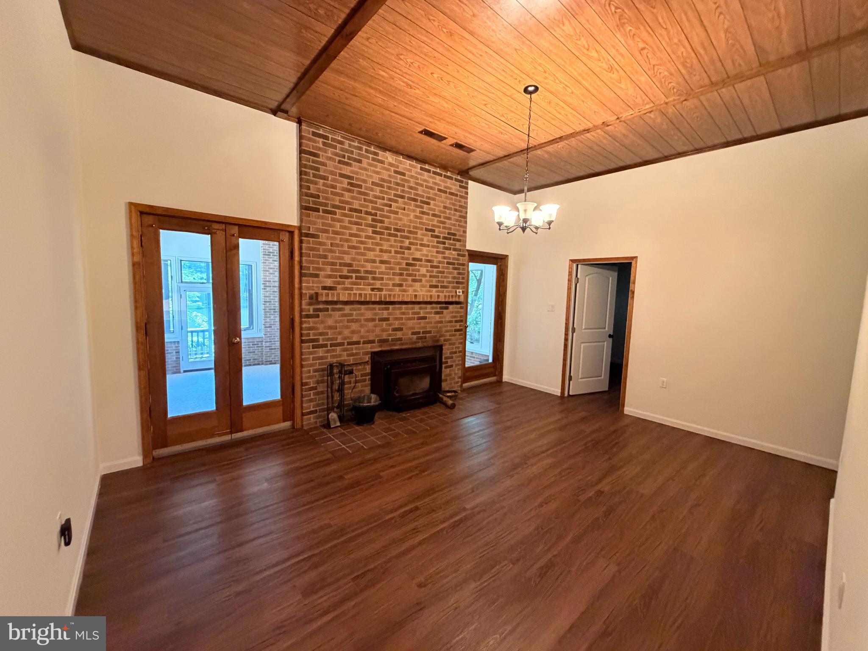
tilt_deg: -6.5
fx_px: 351
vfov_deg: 85.7
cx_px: 434
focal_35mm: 14
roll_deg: -1.8
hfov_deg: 102.1
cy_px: 326
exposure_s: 1/60
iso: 640
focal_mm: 2.22
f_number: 2.2
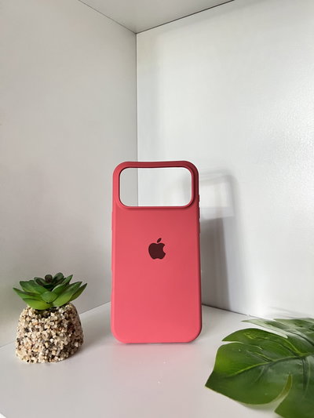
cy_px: 209
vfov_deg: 67.3
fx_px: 314
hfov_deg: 53.1
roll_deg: +2.1
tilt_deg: -4.8
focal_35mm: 26
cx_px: 157
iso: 500
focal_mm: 5.7
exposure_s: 1/43
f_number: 1.5
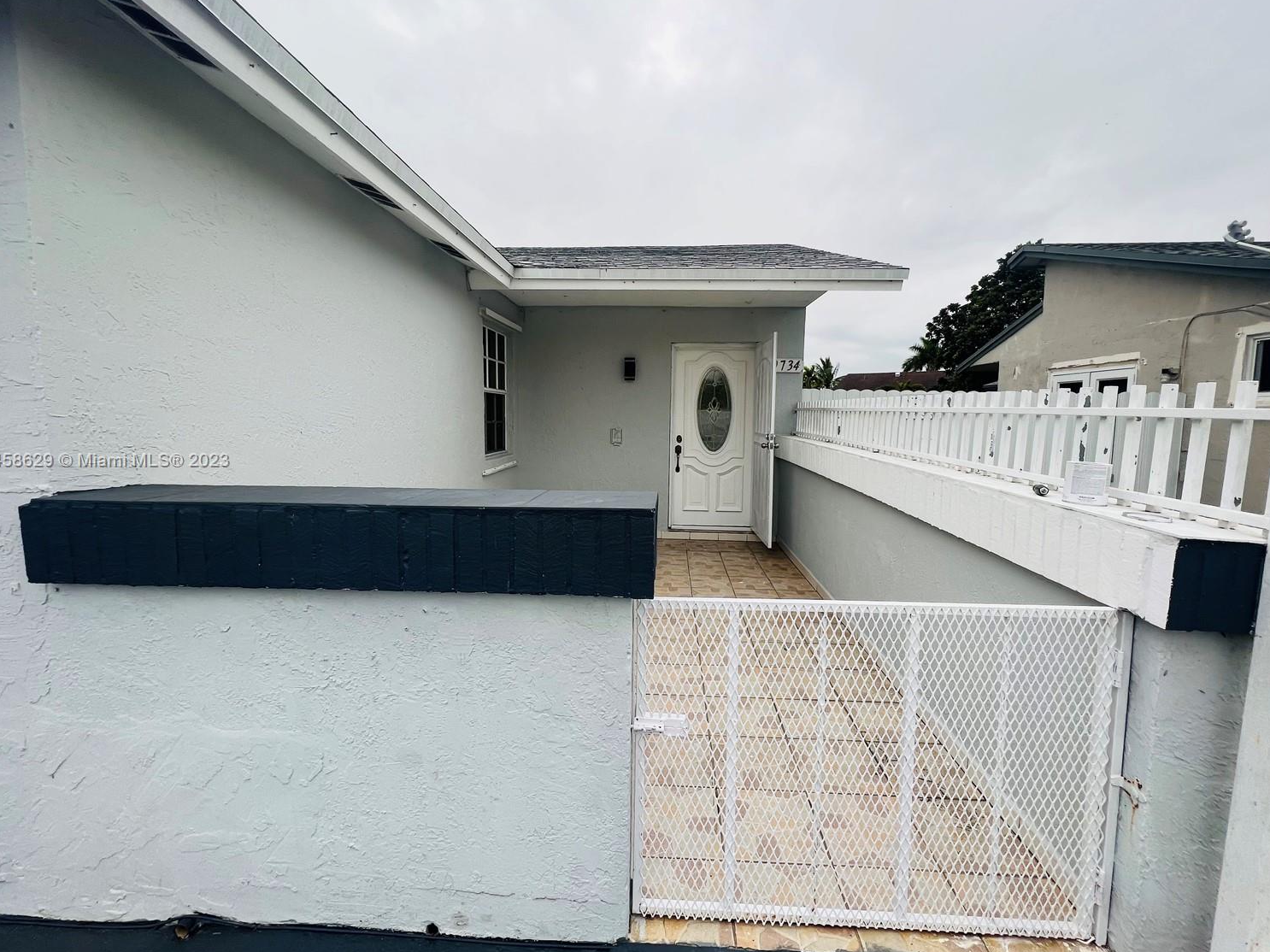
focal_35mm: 14
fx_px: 514
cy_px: 461
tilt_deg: -5.9
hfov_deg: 102.1
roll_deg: -1.1
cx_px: 639
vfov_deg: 85.6
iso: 32
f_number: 1.8
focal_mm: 1.57
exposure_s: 1/223
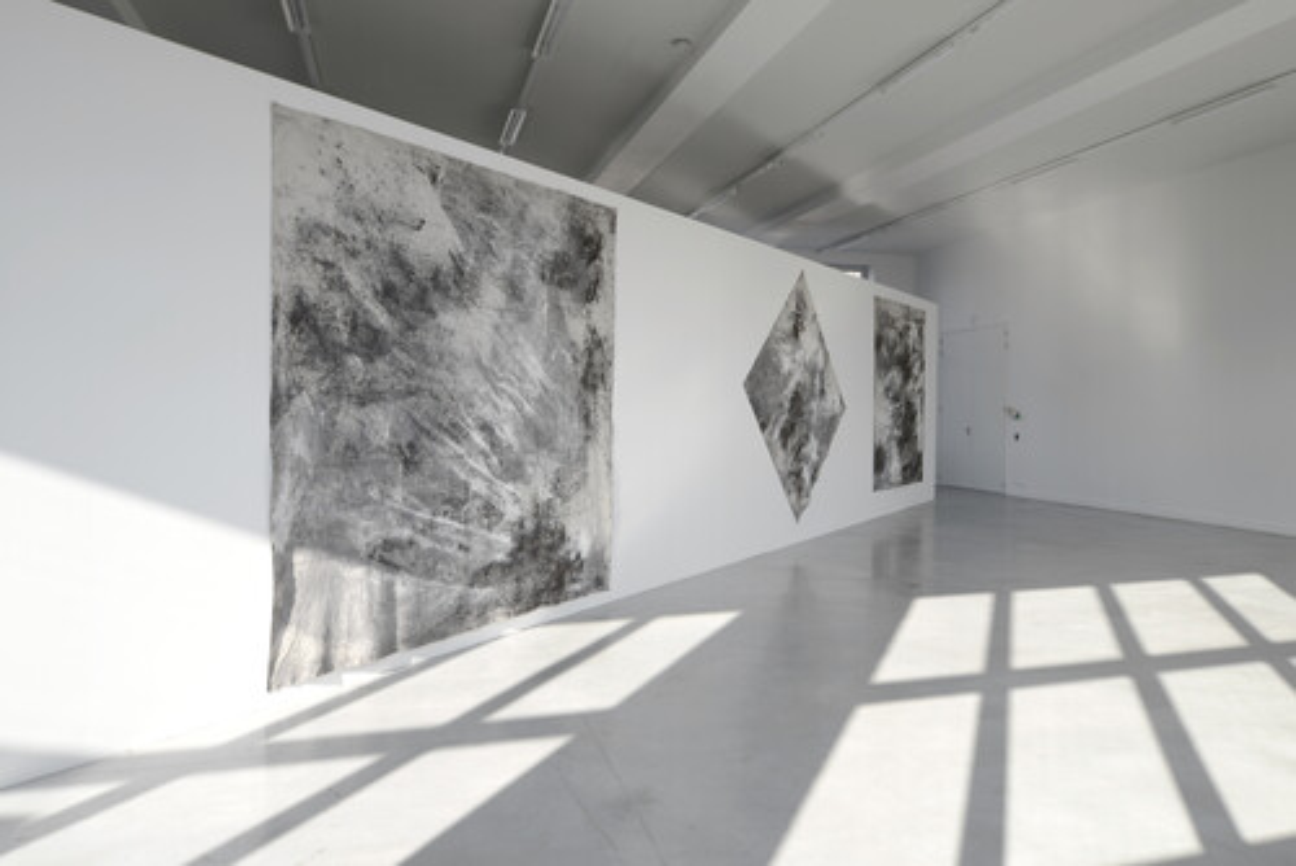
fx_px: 864
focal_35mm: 24
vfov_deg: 53.2
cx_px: 648
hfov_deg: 73.7
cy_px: 433
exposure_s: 1/160
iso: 100
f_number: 4
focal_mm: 24
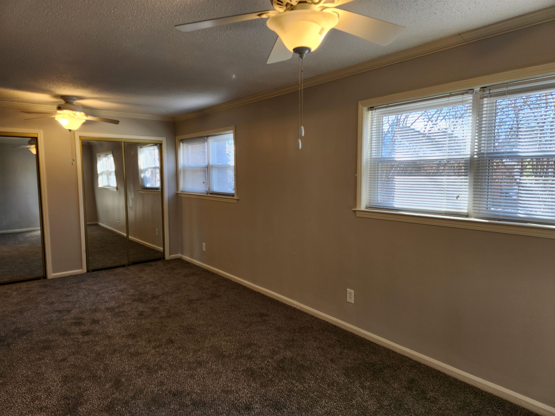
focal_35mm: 23
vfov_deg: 58.9
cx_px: 278
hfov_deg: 73.9
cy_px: 208
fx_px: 369
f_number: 1.8
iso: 64
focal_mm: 5.4
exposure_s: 1/120
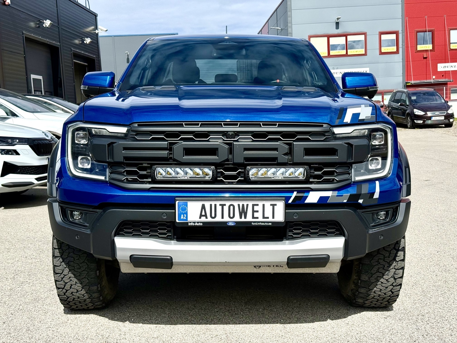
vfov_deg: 30.3
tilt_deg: -5.9
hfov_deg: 39.7
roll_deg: +2.7
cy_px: 172
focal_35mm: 48
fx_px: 634
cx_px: 228
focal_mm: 6.76
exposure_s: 1/8772
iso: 64
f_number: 1.78
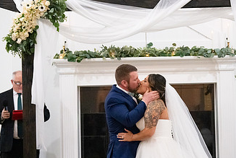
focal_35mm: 92
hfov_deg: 22.1
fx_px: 603
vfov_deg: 14.9
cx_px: 153
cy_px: 87
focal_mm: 52
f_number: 3.5
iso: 10000
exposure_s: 1/320
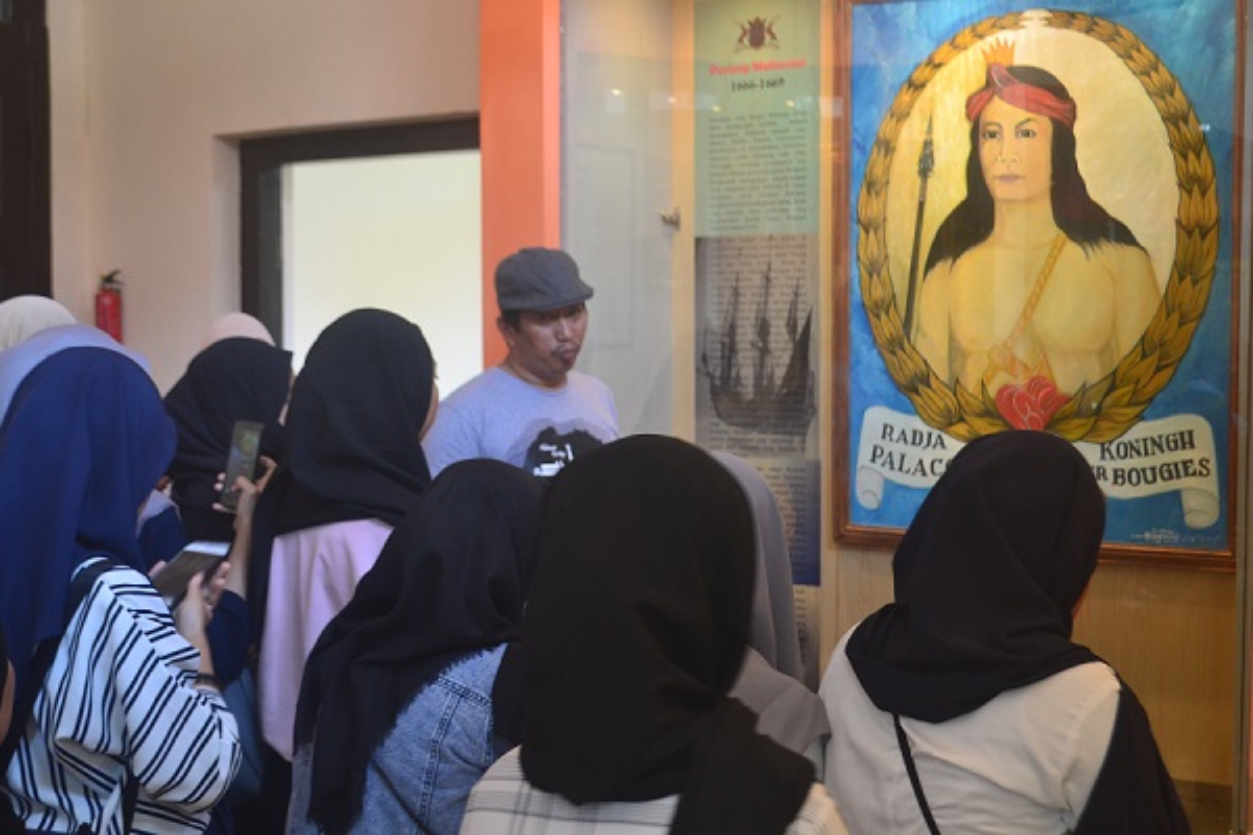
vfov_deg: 28.1
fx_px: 1671
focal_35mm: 48
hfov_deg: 41.1
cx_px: 626
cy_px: 418
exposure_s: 1/13
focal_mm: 32
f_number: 4.8
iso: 800
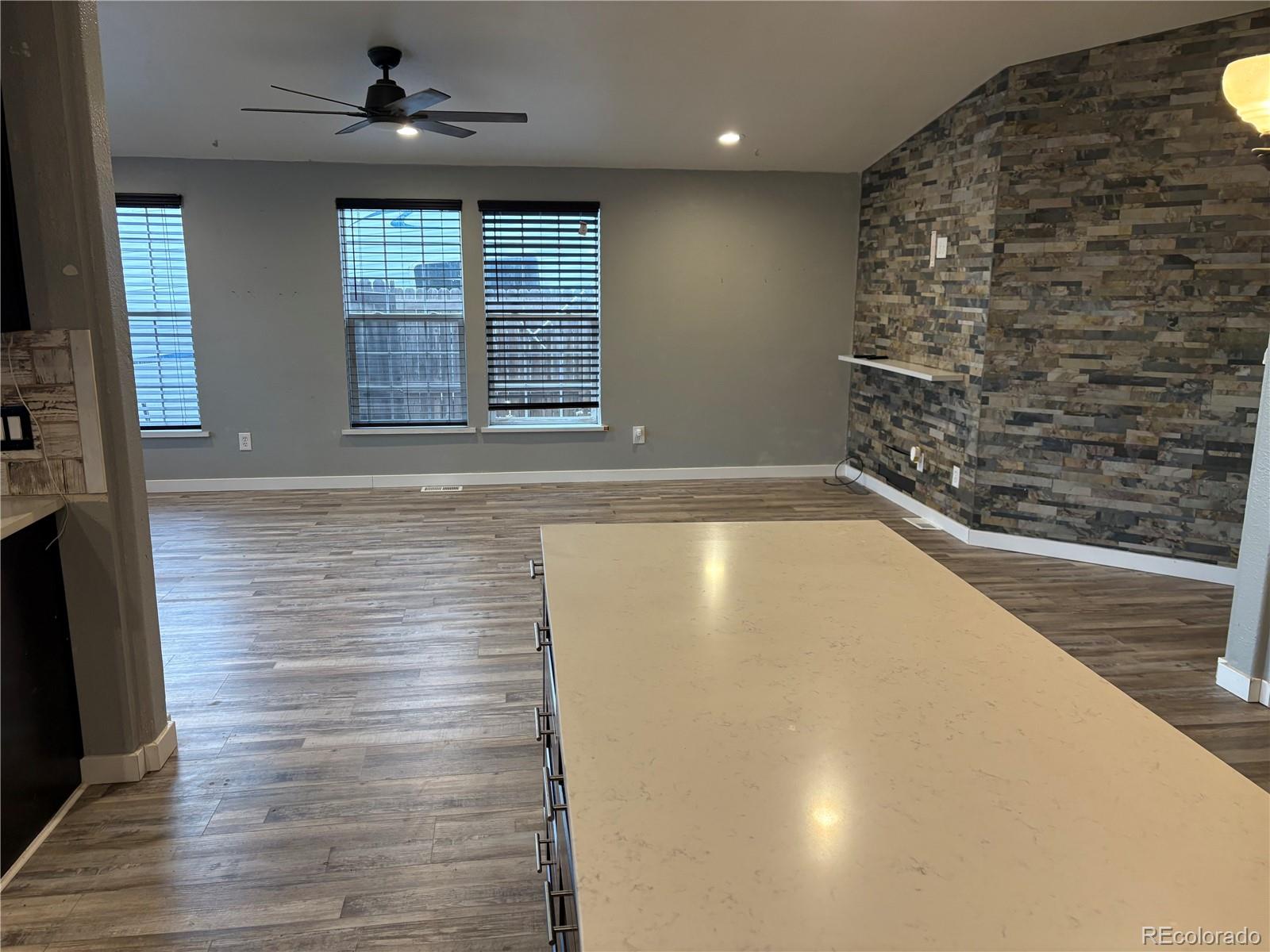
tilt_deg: -11.8
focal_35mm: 26
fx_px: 954
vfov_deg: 53.1
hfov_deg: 67.3
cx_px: 635
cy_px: 476
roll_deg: -0.2
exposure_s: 1/60
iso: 125
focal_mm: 5.96
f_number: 1.6
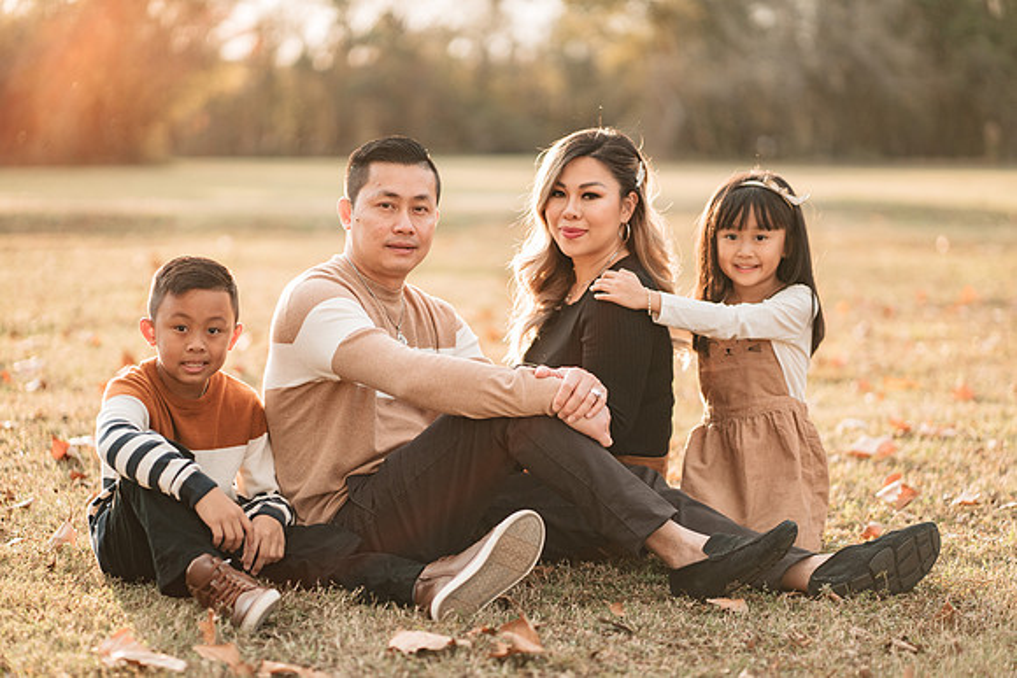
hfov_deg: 23.2
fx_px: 2473
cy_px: 339
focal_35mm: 88
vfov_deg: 15.6
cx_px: 508
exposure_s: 1/1250
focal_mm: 85
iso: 500
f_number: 1.8
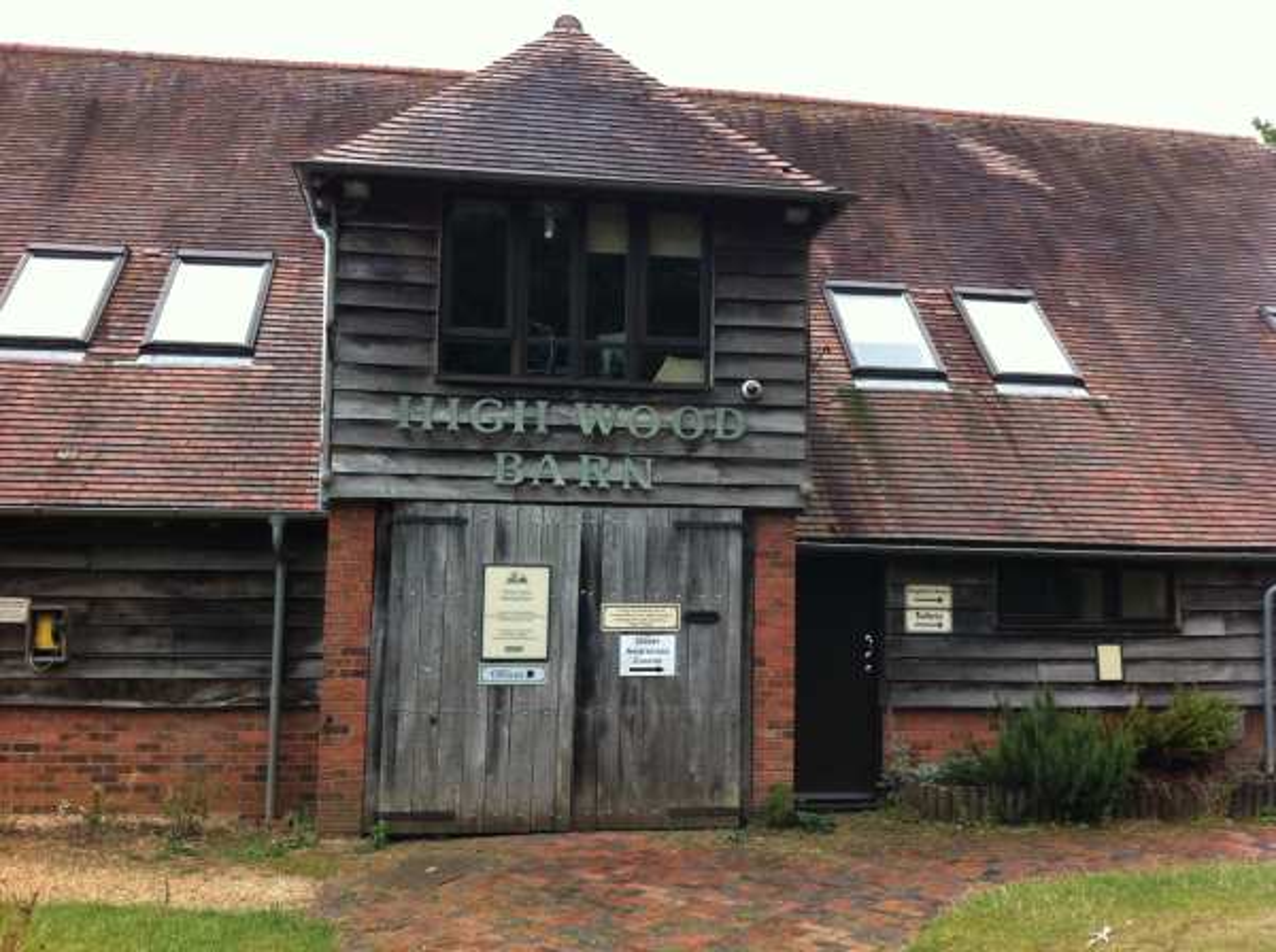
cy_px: 476
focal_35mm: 35
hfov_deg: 52.7
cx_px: 638
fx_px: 1288
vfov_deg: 40.6
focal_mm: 3.85
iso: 80
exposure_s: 1/120
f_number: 2.8
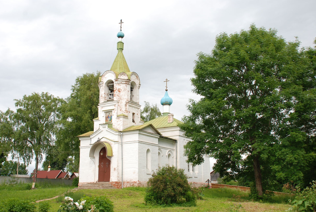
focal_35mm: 39
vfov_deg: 34.3
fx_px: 343
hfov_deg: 49.5
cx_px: 158
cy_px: 106
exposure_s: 1/200
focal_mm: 26
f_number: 7.1
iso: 160
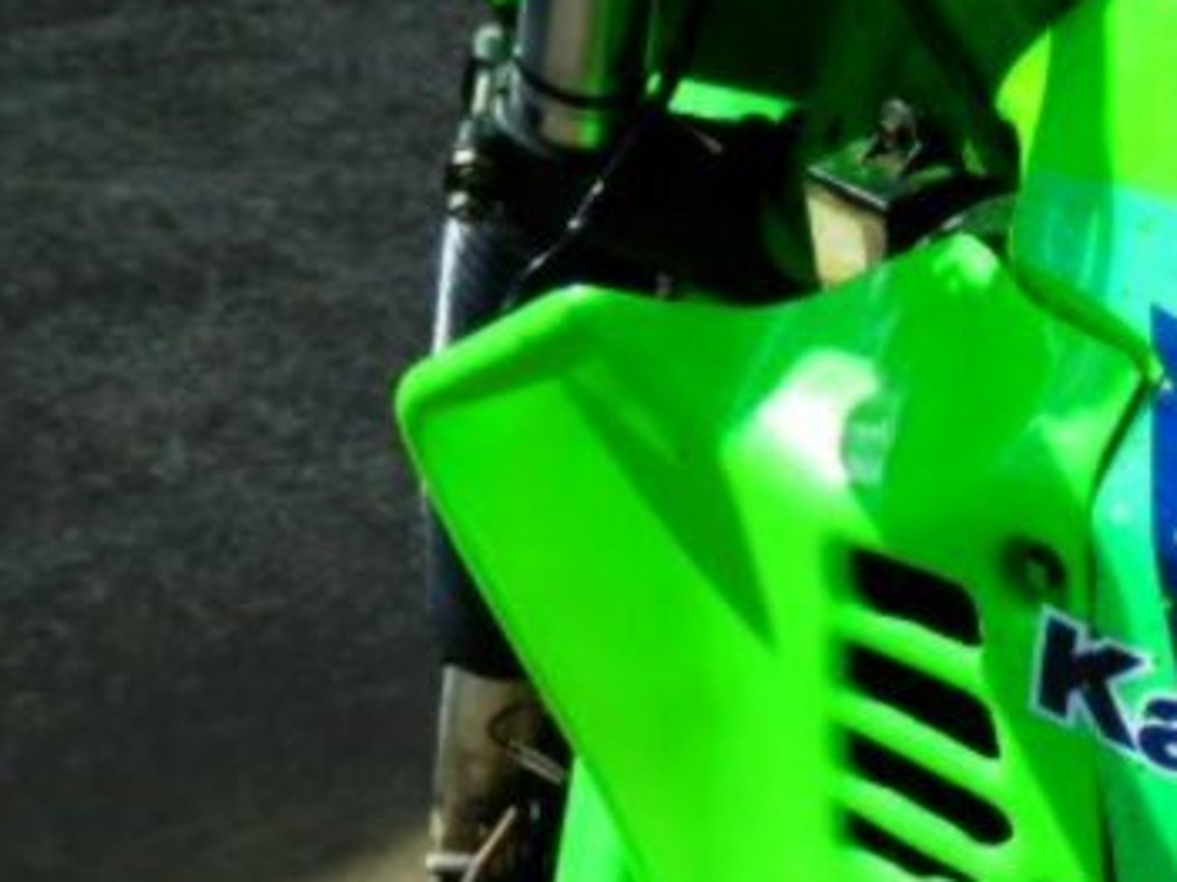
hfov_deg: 30.8
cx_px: 1231
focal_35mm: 57
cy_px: 537
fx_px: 1937
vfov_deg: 25.6
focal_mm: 4.5
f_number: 8.7
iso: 80
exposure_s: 1/125
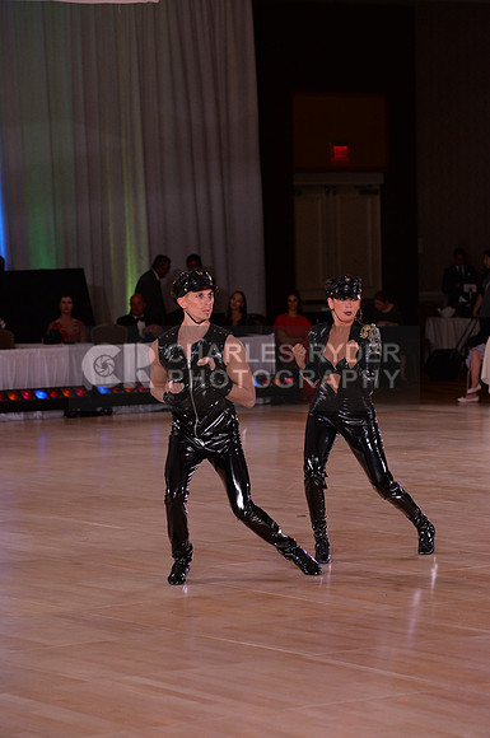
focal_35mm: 130
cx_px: 245
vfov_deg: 15.8
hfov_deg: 10.5
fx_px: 2662
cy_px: 369
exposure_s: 1/250
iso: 2000
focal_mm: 130
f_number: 5.6
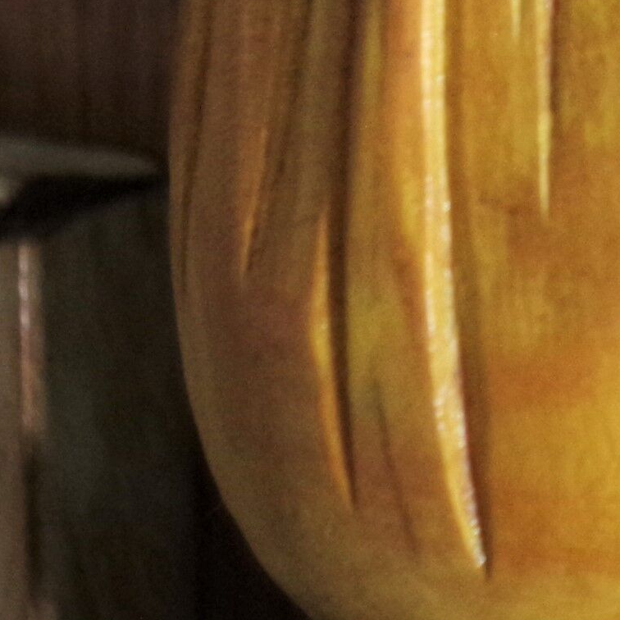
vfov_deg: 8.2
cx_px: 1514
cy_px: -278
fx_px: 4235
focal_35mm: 209
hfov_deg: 7.8
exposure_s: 1/60
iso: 800
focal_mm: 21.25
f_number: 4
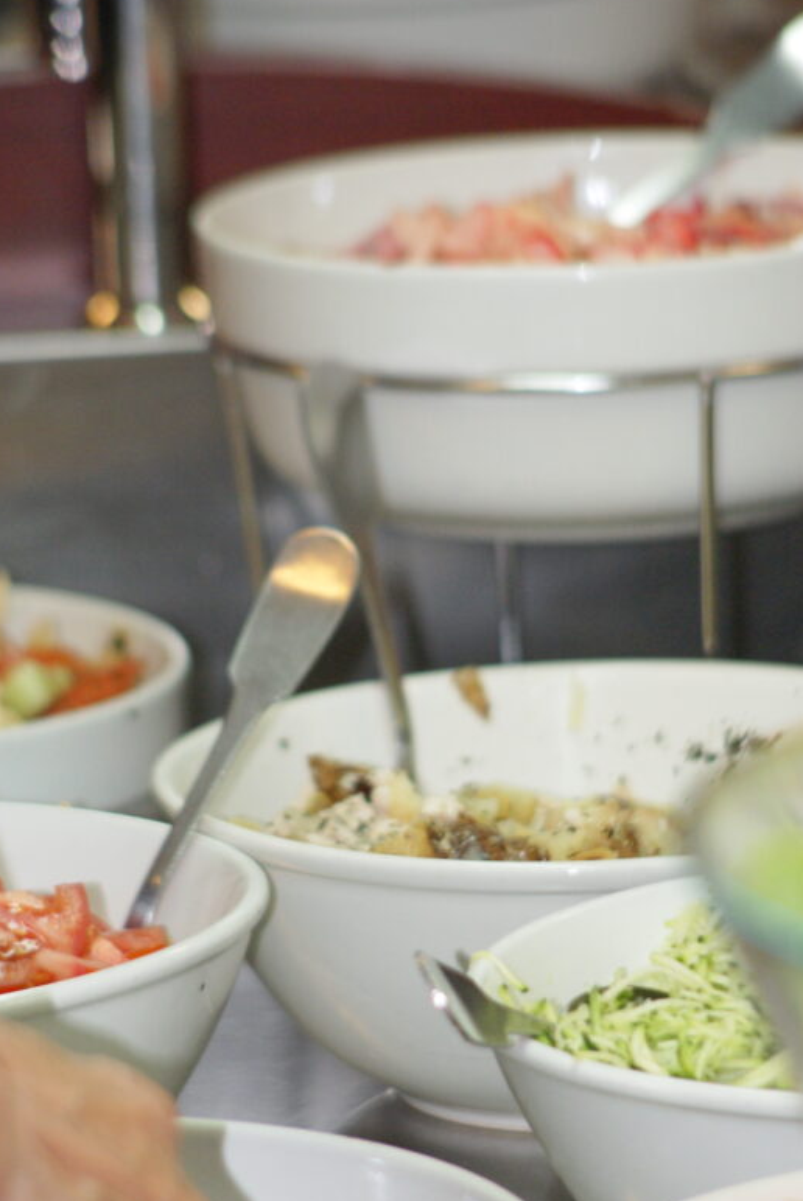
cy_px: 761
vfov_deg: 9.4
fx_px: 7314
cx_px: 370
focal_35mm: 219
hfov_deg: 6.3
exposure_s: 1/125
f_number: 4
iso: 400
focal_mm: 110
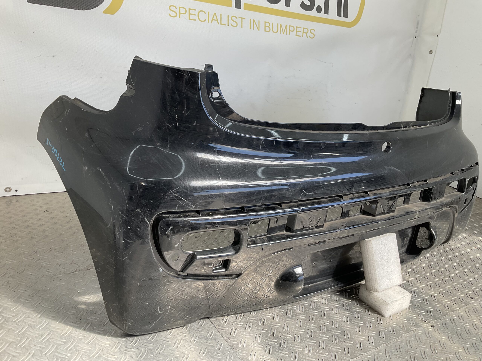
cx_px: 241
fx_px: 404
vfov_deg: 48.2
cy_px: 180
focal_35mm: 29
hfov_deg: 61.7
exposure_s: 1/202
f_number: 1.8
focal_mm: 3
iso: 16
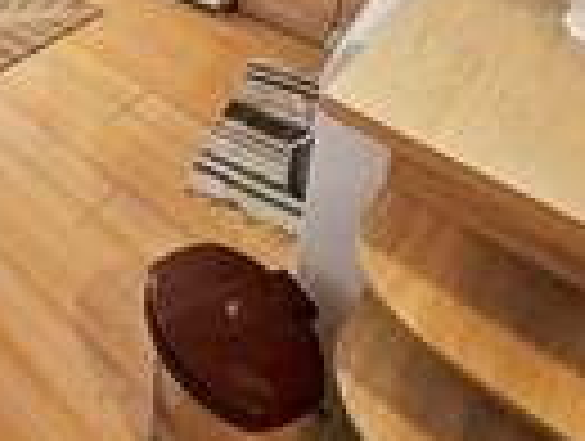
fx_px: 643
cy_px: -169
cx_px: 22
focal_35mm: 38
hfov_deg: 43.2
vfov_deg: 28.8
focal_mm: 1.7
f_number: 2.2
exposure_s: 1/50
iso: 320
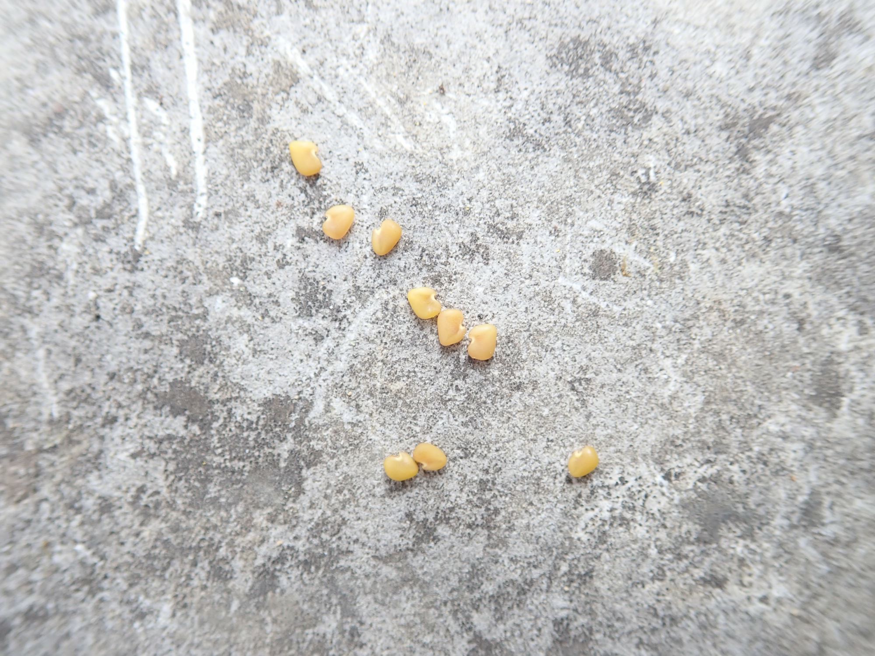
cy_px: 328
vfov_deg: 46.8
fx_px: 758
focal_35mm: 30
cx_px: 438
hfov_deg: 60.0
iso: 125
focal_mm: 5.5
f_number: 2.3
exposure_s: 1/125
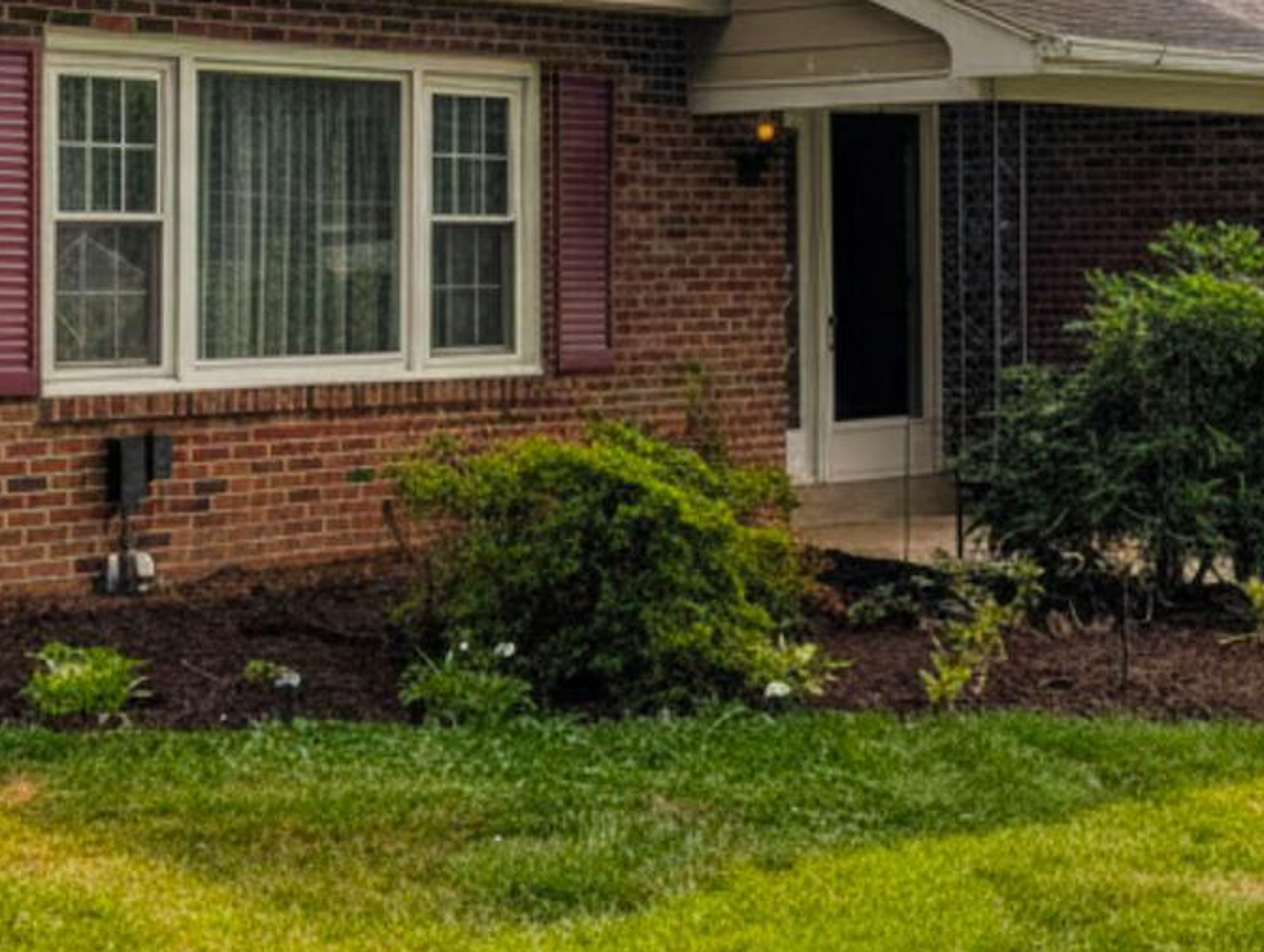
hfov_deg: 26.5
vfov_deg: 19.9
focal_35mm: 73
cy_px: 117
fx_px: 2669
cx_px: 465
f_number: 1.9
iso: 47
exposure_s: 1/2300
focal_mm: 6.81
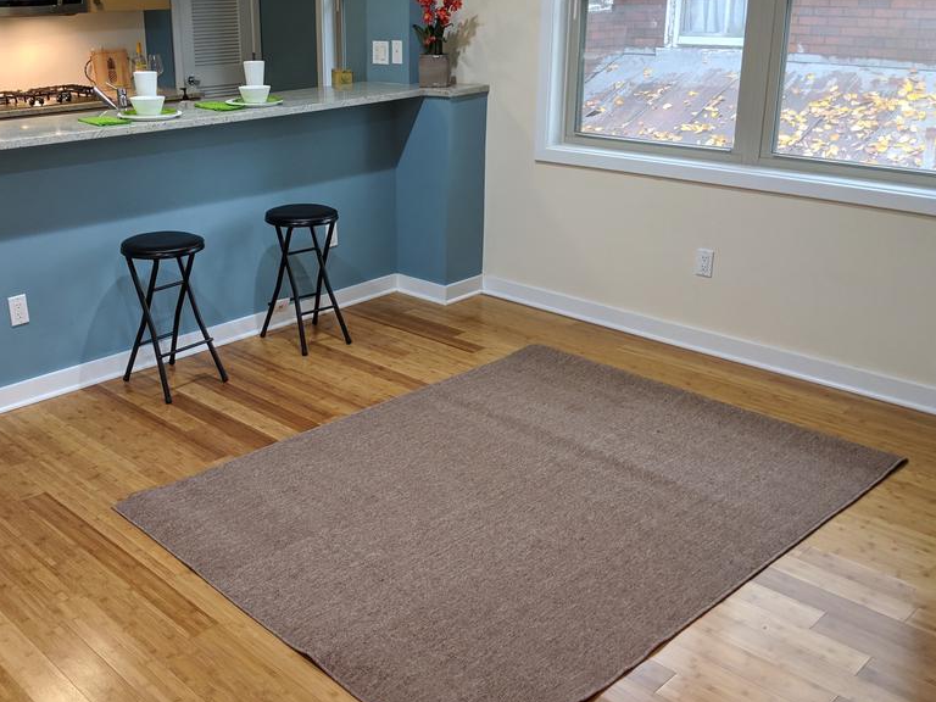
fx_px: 973
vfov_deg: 39.5
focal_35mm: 36
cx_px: 351
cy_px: 286
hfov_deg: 50.8
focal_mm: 4.44
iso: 444
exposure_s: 1/60
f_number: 1.8
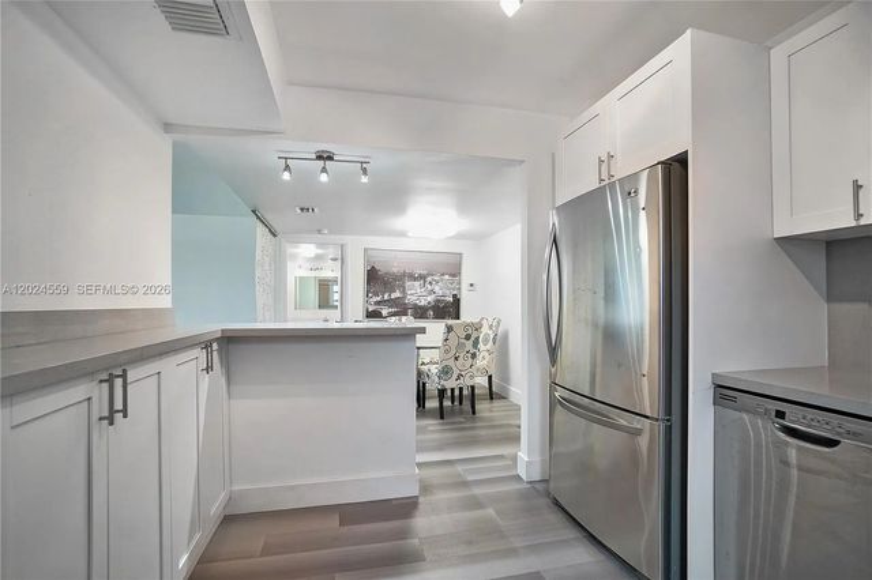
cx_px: 436
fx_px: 363
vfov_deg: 77.3
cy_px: 290
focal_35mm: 15
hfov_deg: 100.4
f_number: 5.6
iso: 320
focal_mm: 10
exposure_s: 1/25
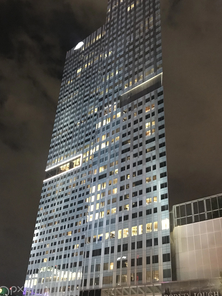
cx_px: 114
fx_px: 333
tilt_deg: +35.6
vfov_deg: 47.6
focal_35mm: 39
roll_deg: -2.7
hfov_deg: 36.8
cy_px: 120
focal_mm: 3.99
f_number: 1.8
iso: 125
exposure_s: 1/4
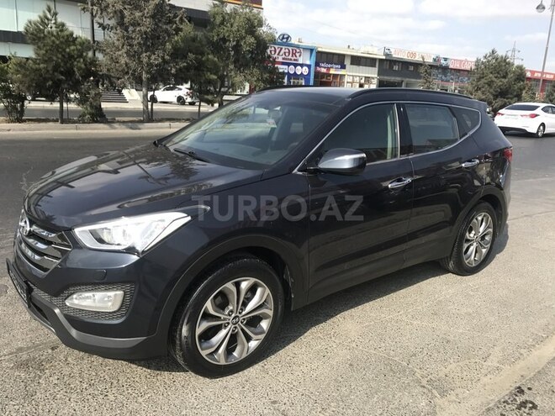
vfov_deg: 49.7
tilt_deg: -13.0
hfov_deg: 63.4
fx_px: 449
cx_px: 278
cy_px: 208
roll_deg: -3.3
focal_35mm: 28
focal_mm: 3.99
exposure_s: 1/1473
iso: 20
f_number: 1.8
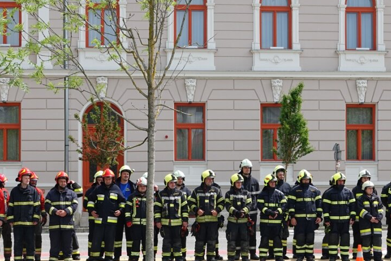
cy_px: 171
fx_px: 966
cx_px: 217
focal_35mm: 89
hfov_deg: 22.9
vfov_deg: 15.3
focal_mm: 23.09
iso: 100
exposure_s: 1/500
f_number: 4
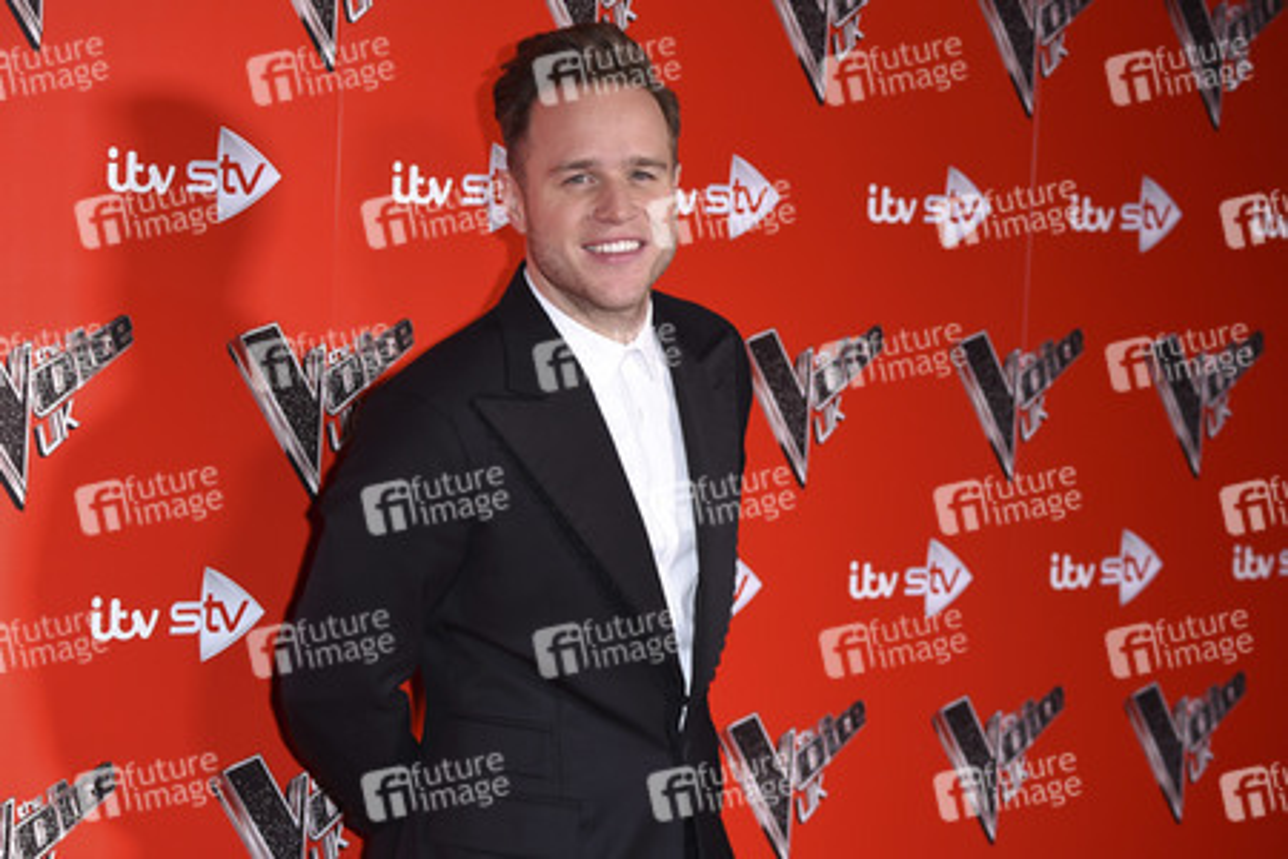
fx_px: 4293
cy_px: 430
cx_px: 644
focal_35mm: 120
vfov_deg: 11.4
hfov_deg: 17.1
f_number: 5.6
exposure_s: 1/250
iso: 1000
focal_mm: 120
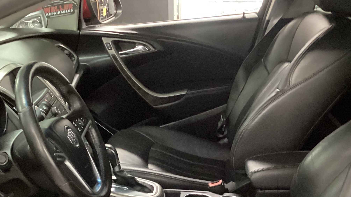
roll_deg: +0.5
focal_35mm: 55
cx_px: 156
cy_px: 197
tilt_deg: -26.2
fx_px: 512
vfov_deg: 21.1
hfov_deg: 37.8
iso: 800
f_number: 2.4
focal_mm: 3.3
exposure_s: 1/20
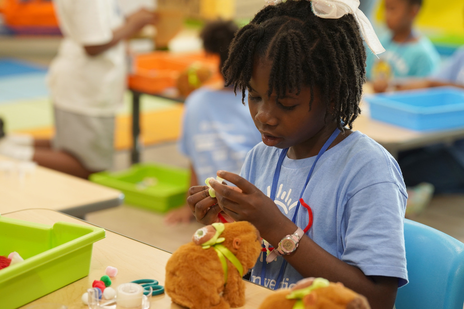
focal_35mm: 103
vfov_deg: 13.3
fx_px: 1328
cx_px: 232
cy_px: 154
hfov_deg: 19.8
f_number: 4
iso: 1600
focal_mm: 103
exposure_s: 1/160
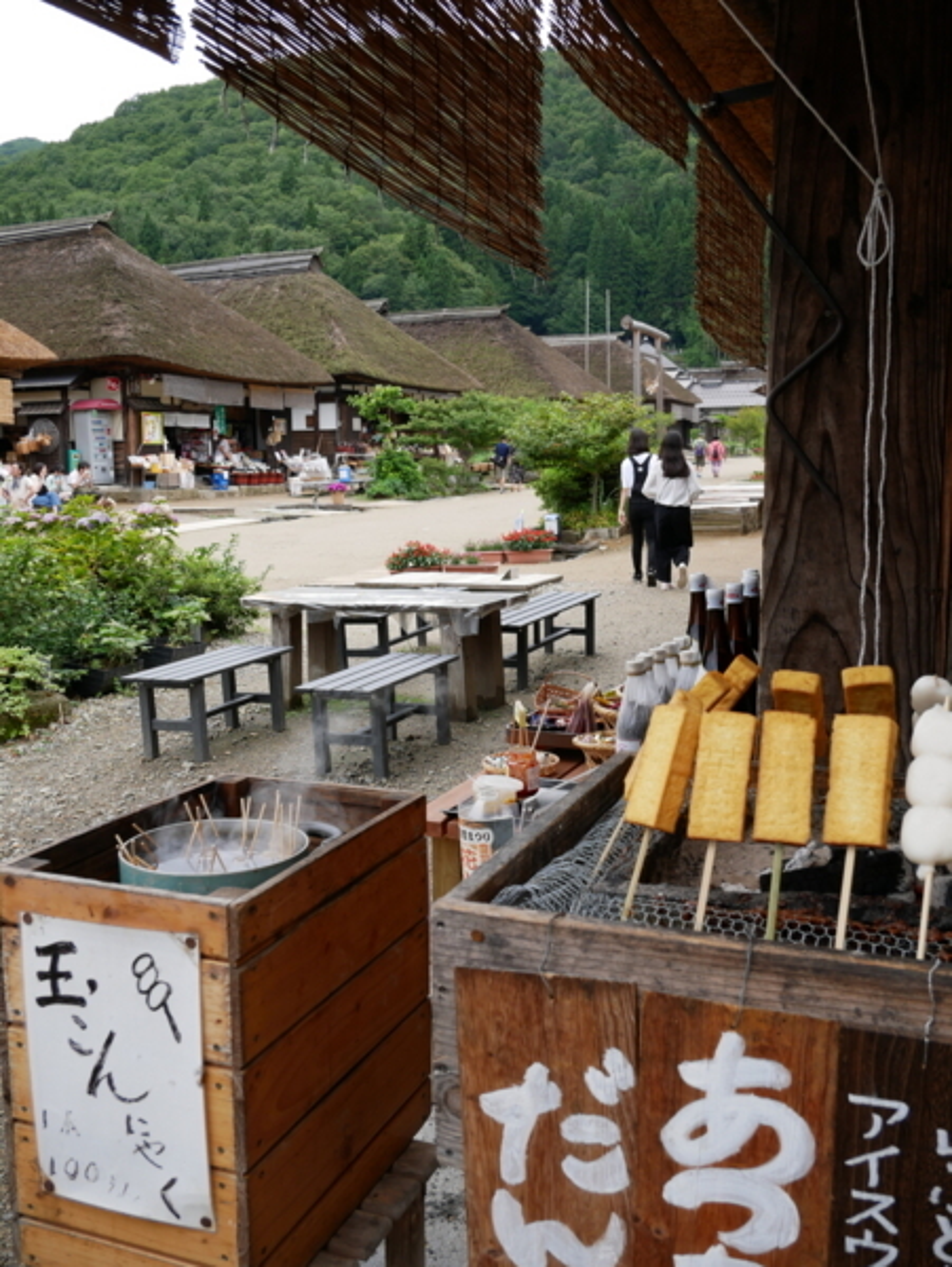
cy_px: 634
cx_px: 476
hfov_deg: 41.8
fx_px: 1245
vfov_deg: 53.9
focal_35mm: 34
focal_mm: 17
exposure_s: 1/200
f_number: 5.6
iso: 200
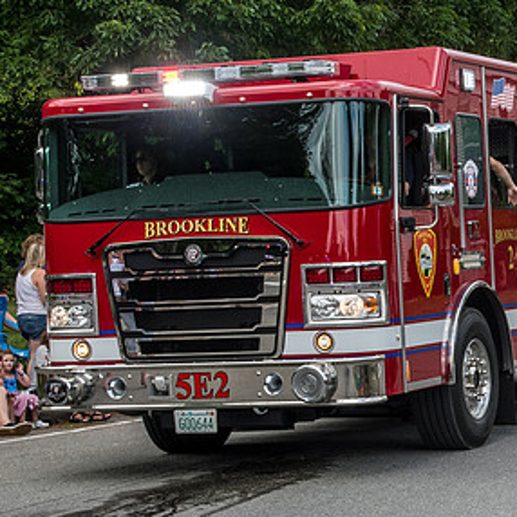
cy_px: 326
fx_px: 2045
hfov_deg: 14.1
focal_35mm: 121
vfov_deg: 14.4
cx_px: 582
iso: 200
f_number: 13
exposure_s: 1/125
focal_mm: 30
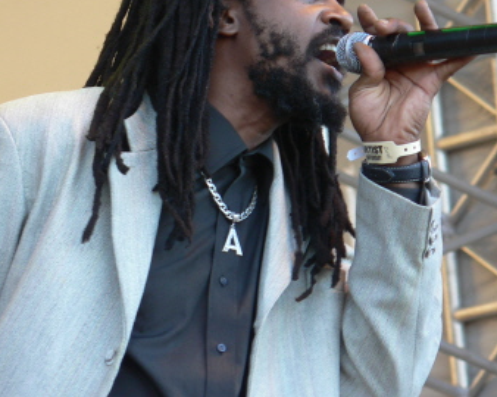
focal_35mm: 292
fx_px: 4293
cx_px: 248
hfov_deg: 6.6
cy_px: 146
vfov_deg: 5.3
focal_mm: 38.3
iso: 64
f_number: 3.3
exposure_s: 1/30
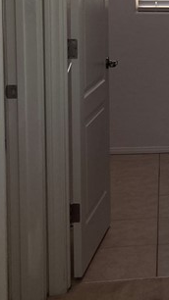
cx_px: 420
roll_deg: -2.8
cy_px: 73
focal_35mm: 102
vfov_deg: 20.8
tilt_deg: -6.7
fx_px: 813
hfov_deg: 10.2
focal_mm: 3.99
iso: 32
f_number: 1.8
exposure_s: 1/120
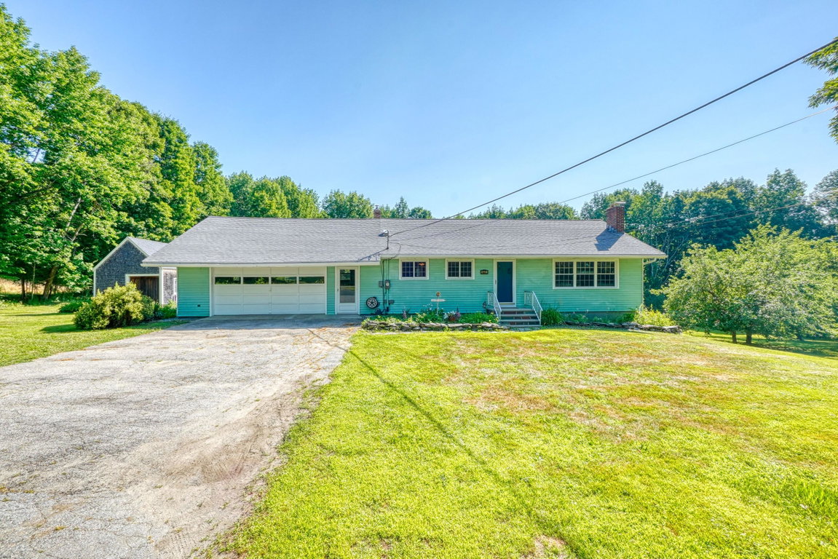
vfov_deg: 77.4
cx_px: 419
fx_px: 349
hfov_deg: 100.4
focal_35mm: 15
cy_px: 280
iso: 100
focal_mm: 10
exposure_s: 1/80
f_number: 14
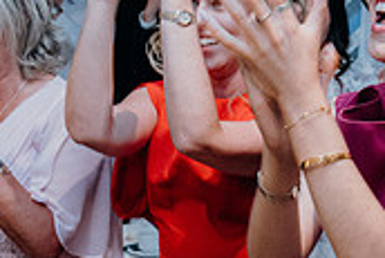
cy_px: 228
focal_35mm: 81
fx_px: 867
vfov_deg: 16.7
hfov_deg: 23.5
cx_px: 425
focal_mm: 24
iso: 2500
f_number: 3.5
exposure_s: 1/160
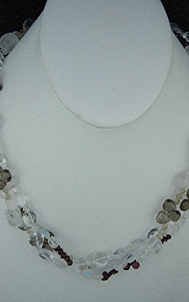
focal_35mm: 43
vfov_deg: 46.2
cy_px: 149
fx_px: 354
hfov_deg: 29.9
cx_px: 96
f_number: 3.5
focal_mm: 5.4
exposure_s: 1/44
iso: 160
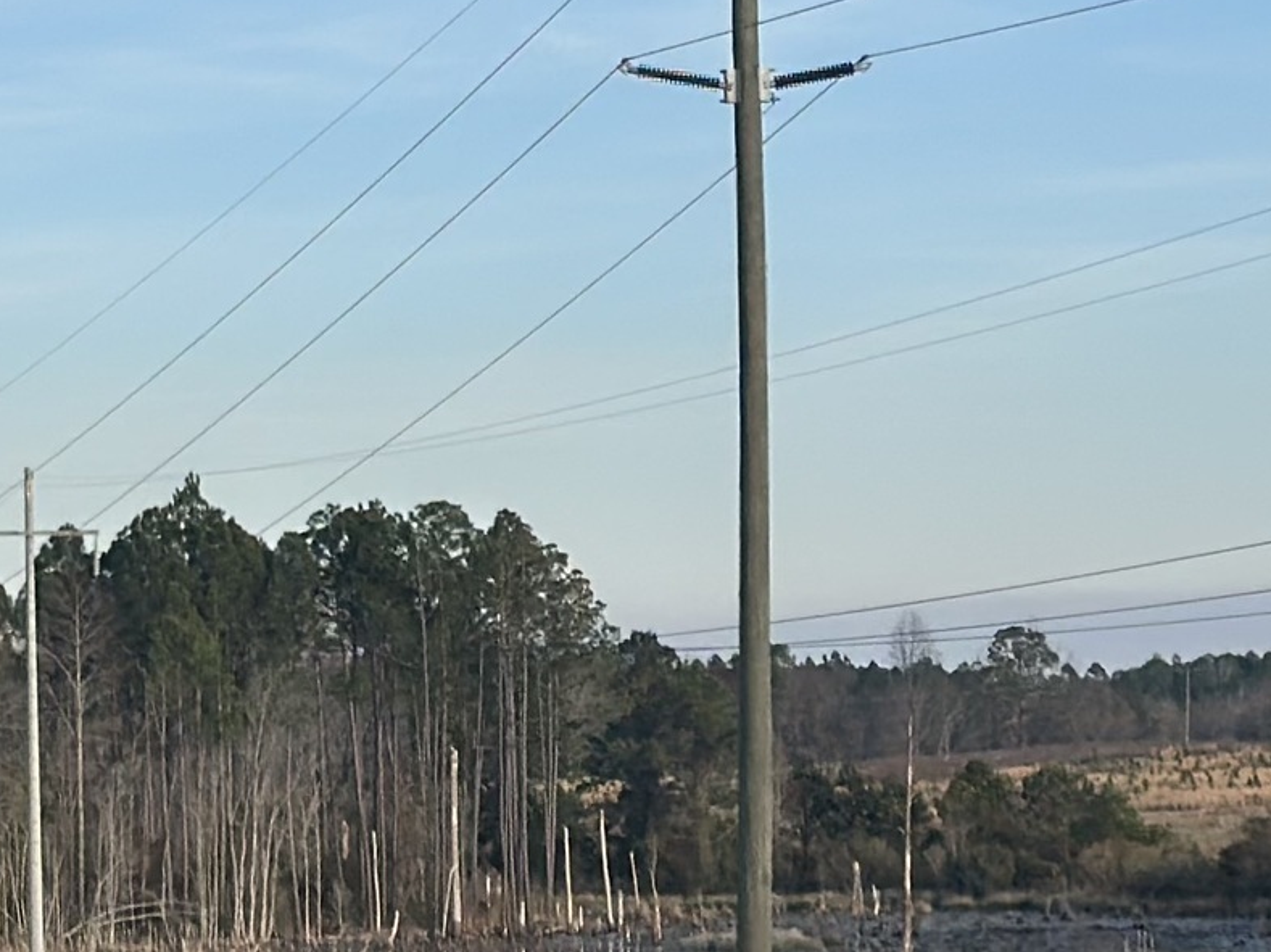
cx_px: 814
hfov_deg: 10.6
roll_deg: +0.9
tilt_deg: +3.0
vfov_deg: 7.9
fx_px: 6863
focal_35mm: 187
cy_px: 338
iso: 100
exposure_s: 1/4184
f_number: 1.78
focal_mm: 6.86
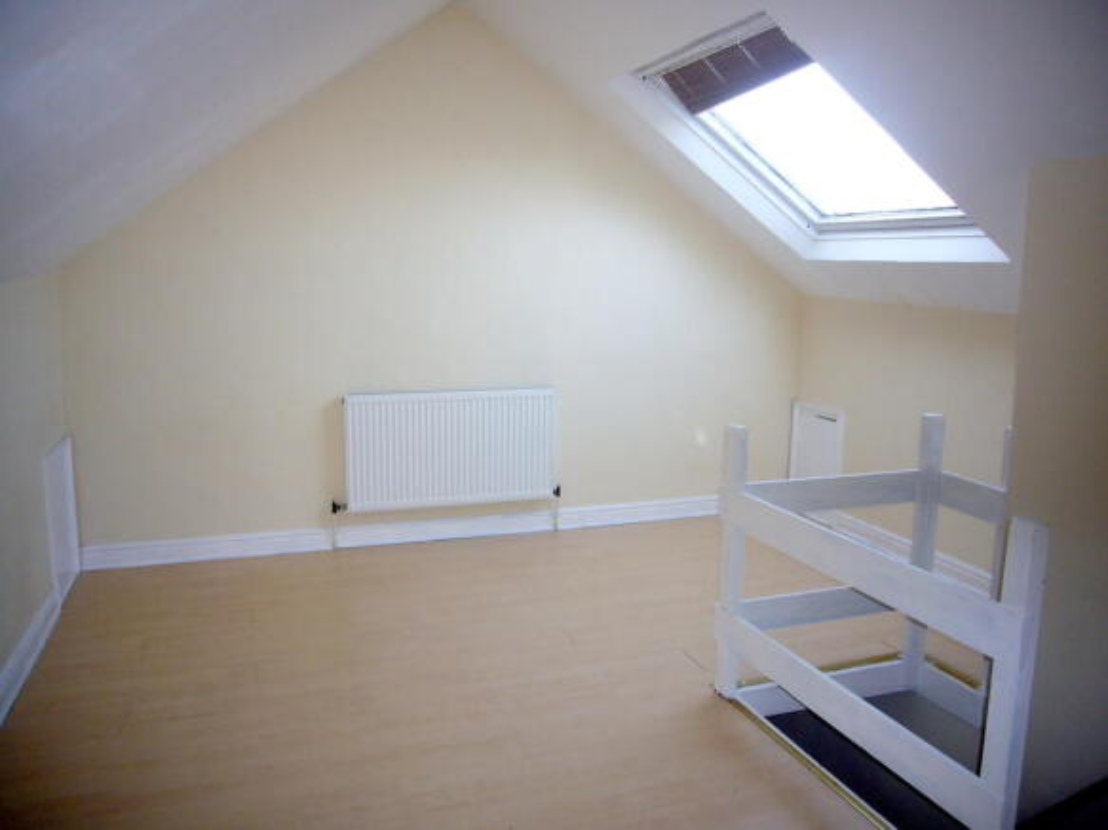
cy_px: 415
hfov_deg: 63.5
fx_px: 896
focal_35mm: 28
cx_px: 554
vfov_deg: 49.7
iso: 125
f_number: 2.8
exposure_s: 1/30
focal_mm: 4.6
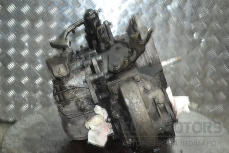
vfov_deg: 22.6
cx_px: 114
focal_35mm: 60
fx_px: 382
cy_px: 76
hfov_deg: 33.4
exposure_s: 1/60
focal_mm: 40
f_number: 5.3
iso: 2000
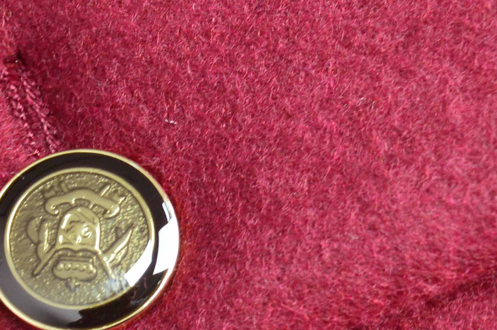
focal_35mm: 170
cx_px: -138
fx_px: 2346
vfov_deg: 8.0
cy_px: 263
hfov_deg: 11.8
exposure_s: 1/15
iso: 560
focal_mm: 27
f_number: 6.3
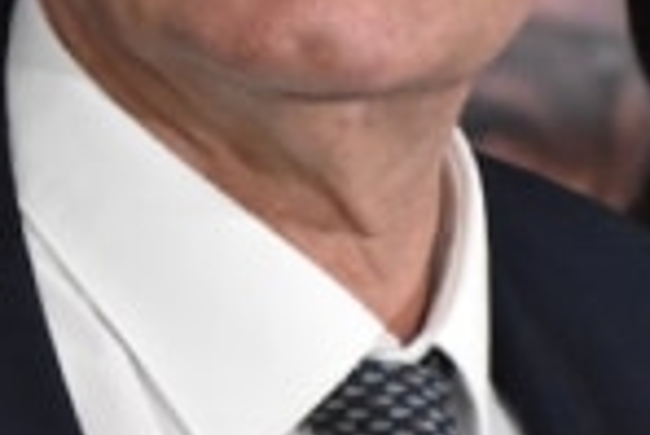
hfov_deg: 1.3
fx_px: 28483
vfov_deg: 0.9
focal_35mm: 1576
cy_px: -83
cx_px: 158
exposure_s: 1/400
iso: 6400
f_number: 6.3
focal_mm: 260
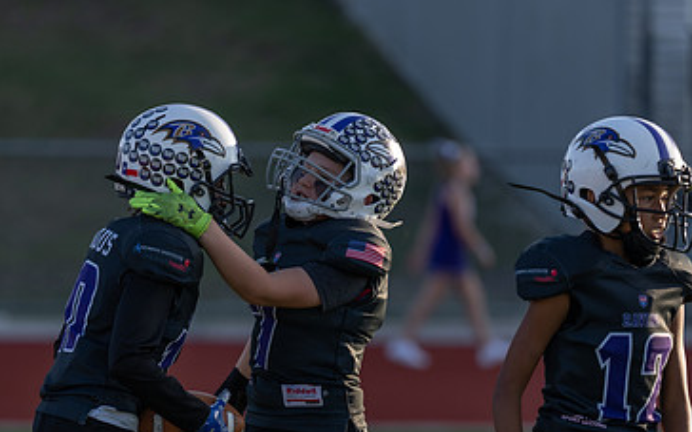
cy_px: 323
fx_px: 6125
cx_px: 291
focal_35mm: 325
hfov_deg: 6.5
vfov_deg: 4.0
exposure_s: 1/1000
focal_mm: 200
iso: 100
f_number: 2.8
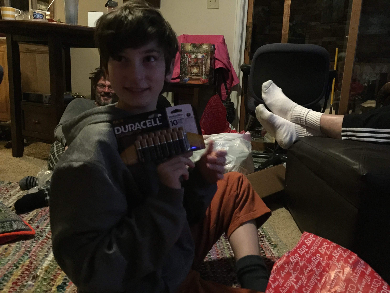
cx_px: 195
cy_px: 146
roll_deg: -3.0
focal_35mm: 29
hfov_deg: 61.7
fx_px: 327
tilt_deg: -10.0
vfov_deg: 48.2
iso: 250
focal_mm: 4.15
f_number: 2.2
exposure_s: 1/4
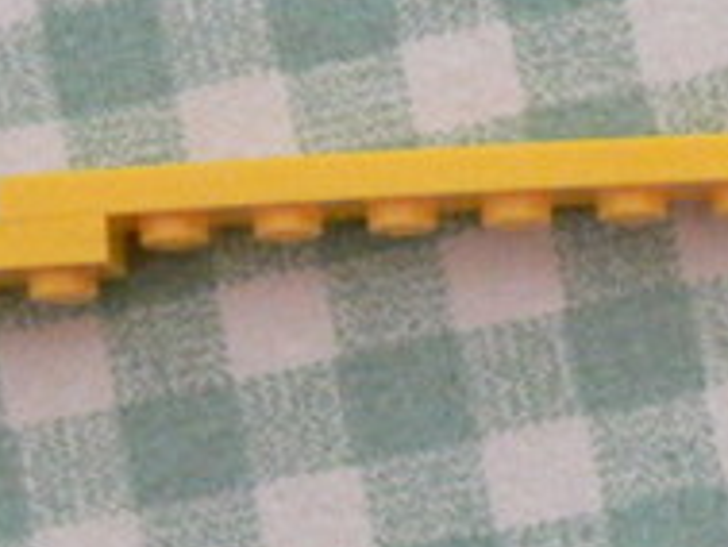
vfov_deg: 8.1
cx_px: 585
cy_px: 1223
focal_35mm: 171
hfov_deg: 11.5
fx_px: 3599
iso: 400
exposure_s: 1/25
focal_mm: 6
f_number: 2.8
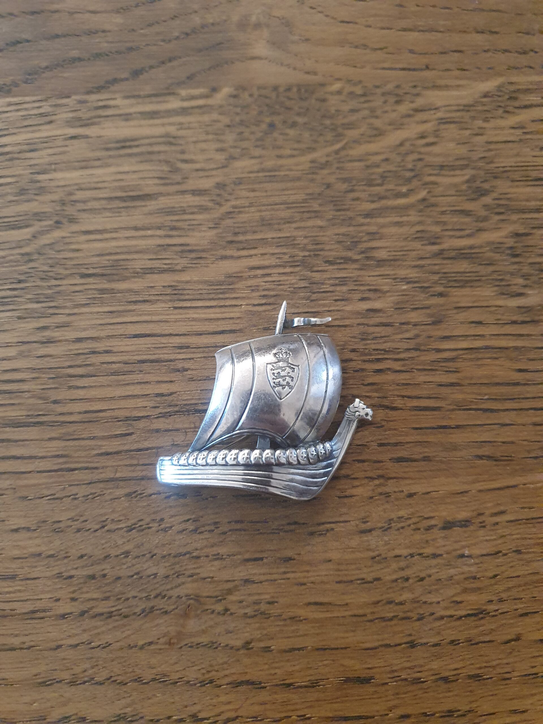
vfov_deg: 67.3
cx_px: 272
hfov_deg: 53.1
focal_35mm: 26
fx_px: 544
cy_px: 362
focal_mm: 4.32
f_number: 1.5
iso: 640
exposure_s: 1/40
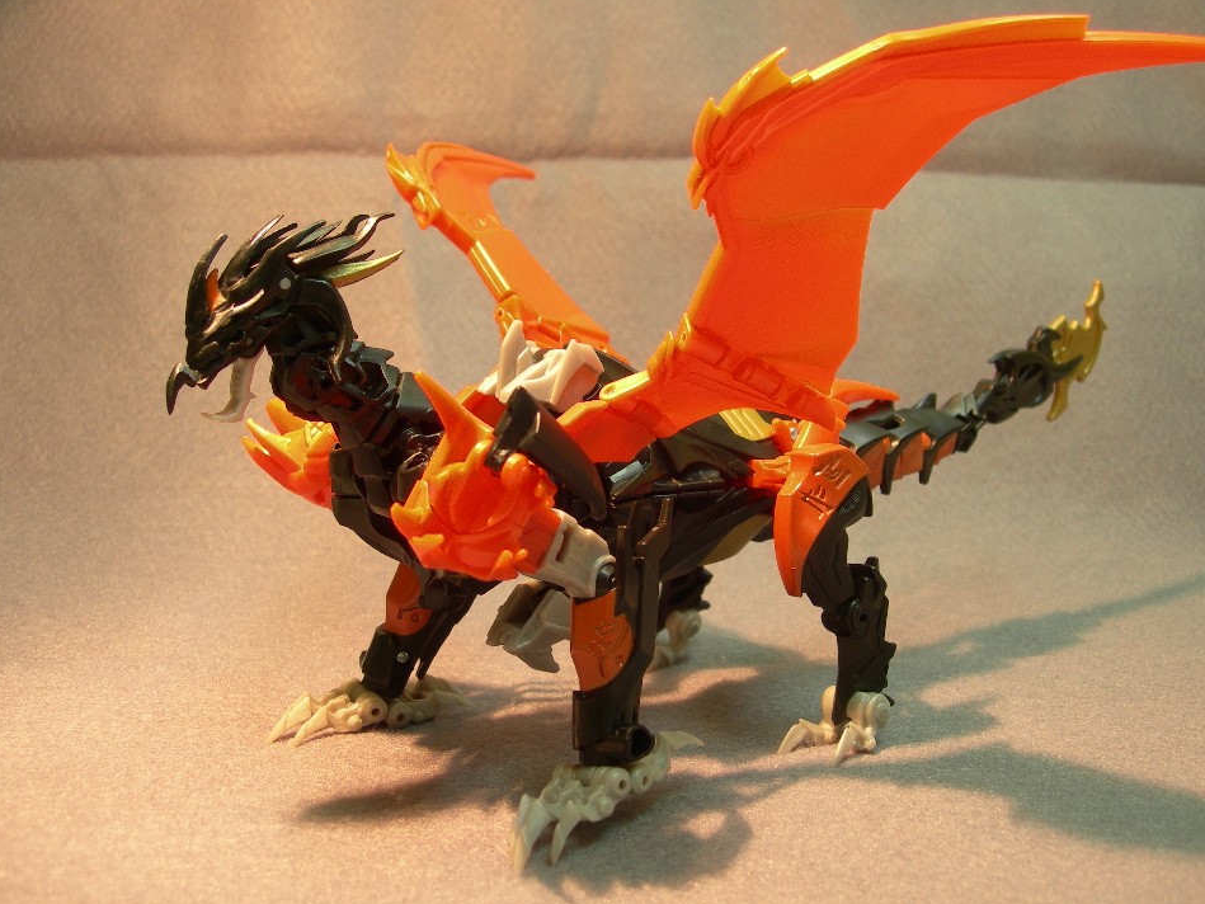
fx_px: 1427
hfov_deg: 45.8
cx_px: 616
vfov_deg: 35.1
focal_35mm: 41
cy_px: 433
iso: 50
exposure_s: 1/11
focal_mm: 7.8
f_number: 2.8
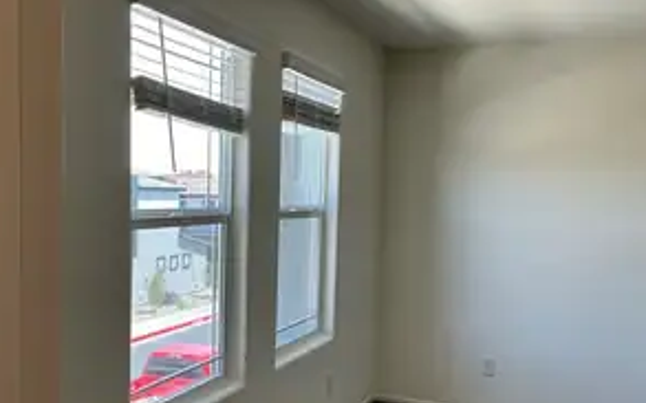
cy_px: 251
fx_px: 739
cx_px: 262
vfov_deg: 30.4
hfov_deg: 47.0
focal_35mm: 42
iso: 50
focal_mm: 3
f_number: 1.8
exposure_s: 1/120
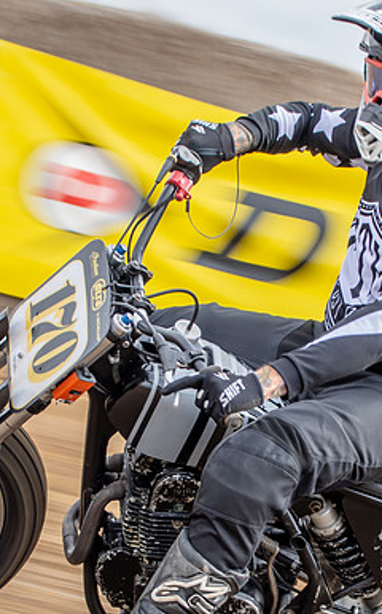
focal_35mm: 229
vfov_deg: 9.2
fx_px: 3822
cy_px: 336
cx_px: 284
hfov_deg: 5.7
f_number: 8
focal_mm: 60
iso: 125
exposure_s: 1/125
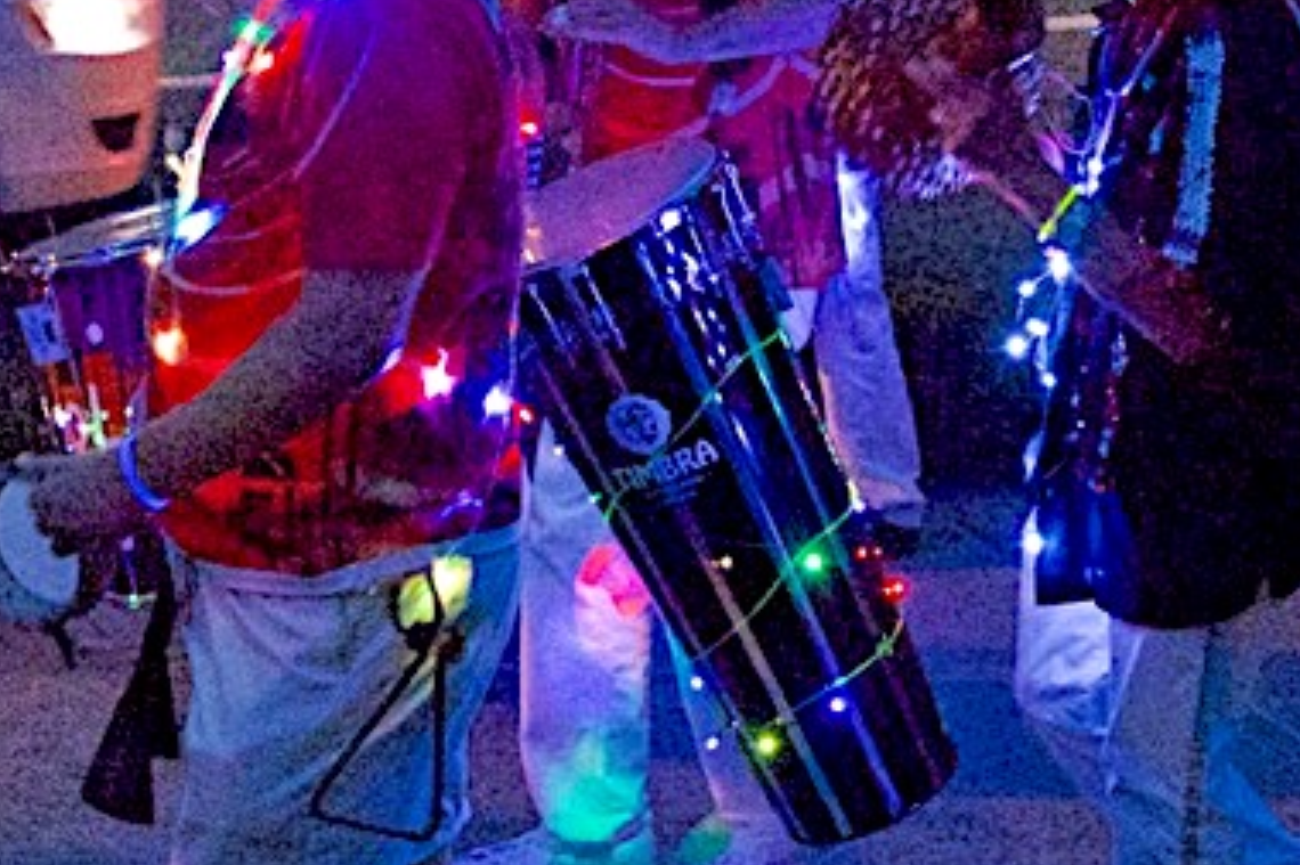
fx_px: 3645
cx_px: 903
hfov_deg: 20.1
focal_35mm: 101
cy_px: 385
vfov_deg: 13.5
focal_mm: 20
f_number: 5
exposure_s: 1/100
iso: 20000
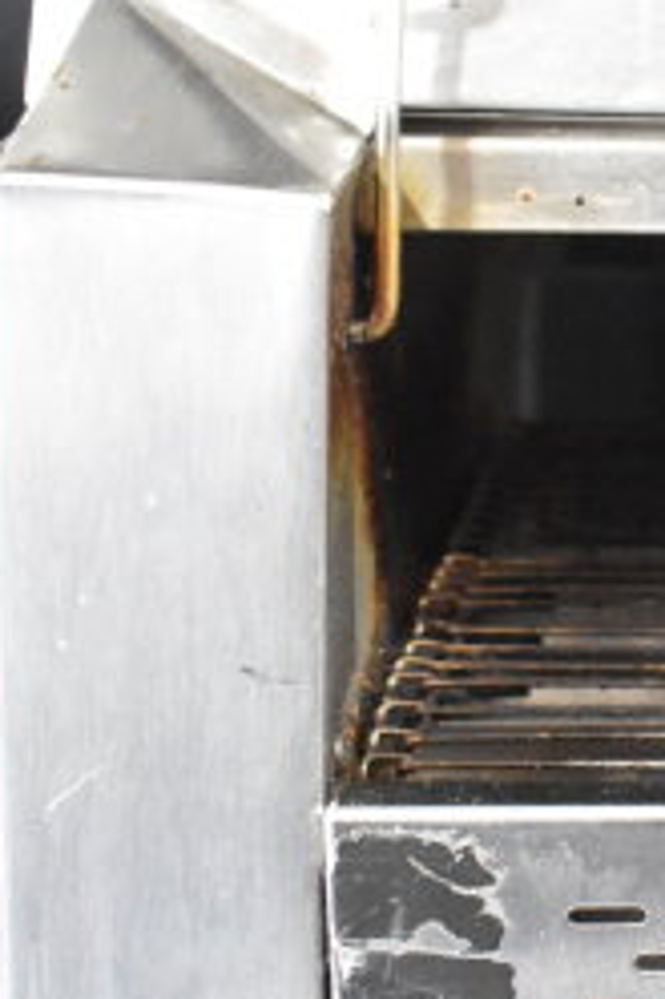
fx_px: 2559
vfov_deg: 22.1
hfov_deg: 13.6
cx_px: 1120
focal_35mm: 92
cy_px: 590
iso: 6400
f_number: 5.6
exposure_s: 1/125
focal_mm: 25
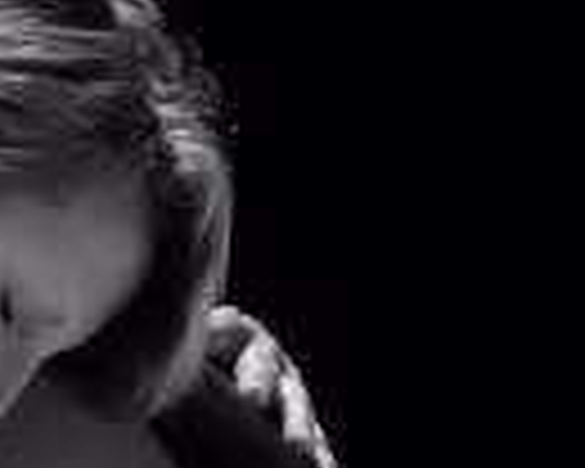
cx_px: -302
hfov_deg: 4.0
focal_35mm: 478
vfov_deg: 3.2
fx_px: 8276
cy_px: 686
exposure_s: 1/125
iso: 6400
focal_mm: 55
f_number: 4.5
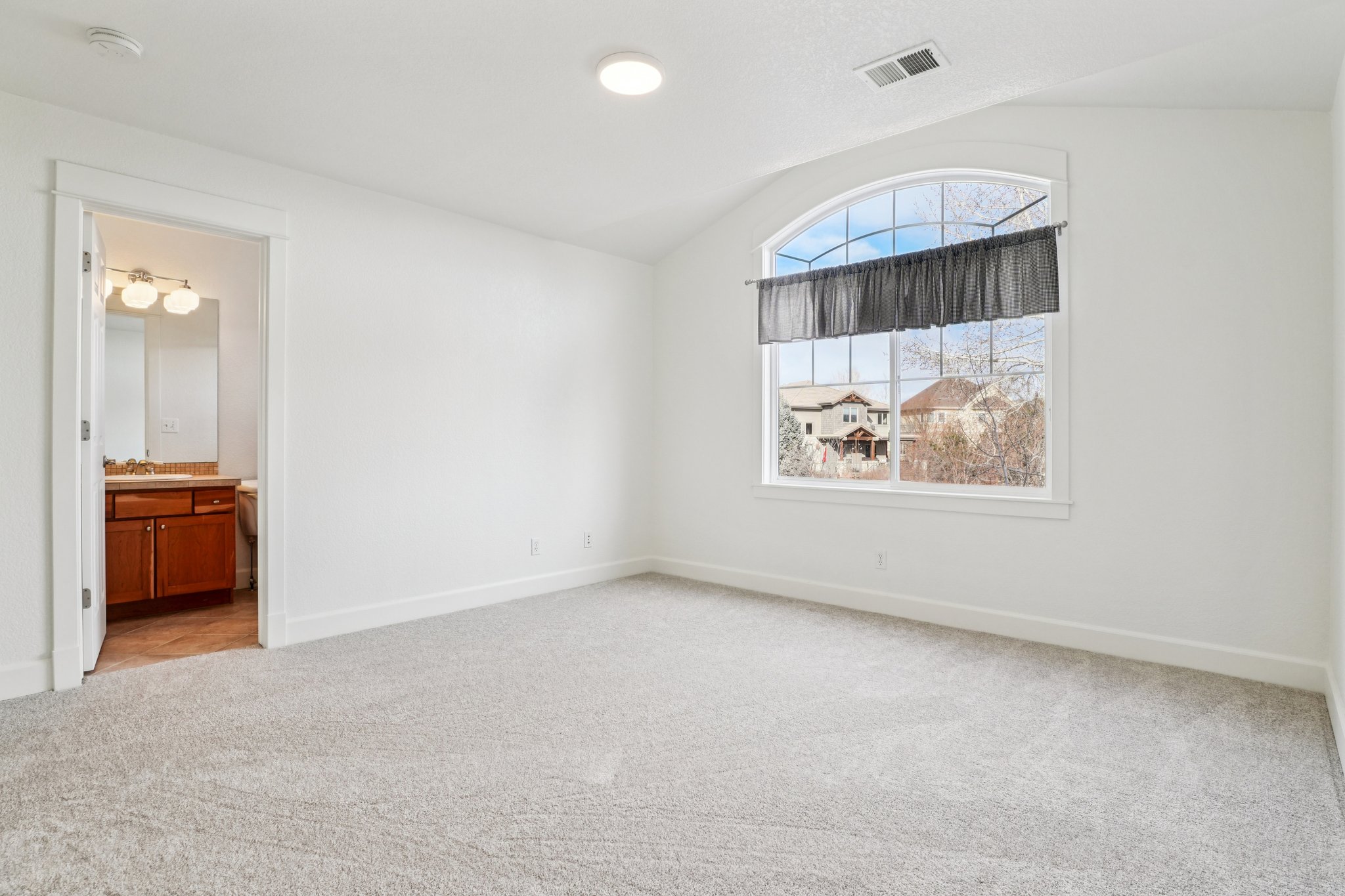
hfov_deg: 95.0
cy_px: 448
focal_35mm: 16
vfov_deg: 72.0
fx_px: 616
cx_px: 672
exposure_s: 1/30
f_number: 8
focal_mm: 11
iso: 100
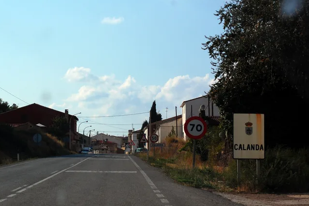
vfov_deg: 13.2
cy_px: 86
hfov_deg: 19.7
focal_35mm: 104
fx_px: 889
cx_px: 120
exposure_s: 1/2000
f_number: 8
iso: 200
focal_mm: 55
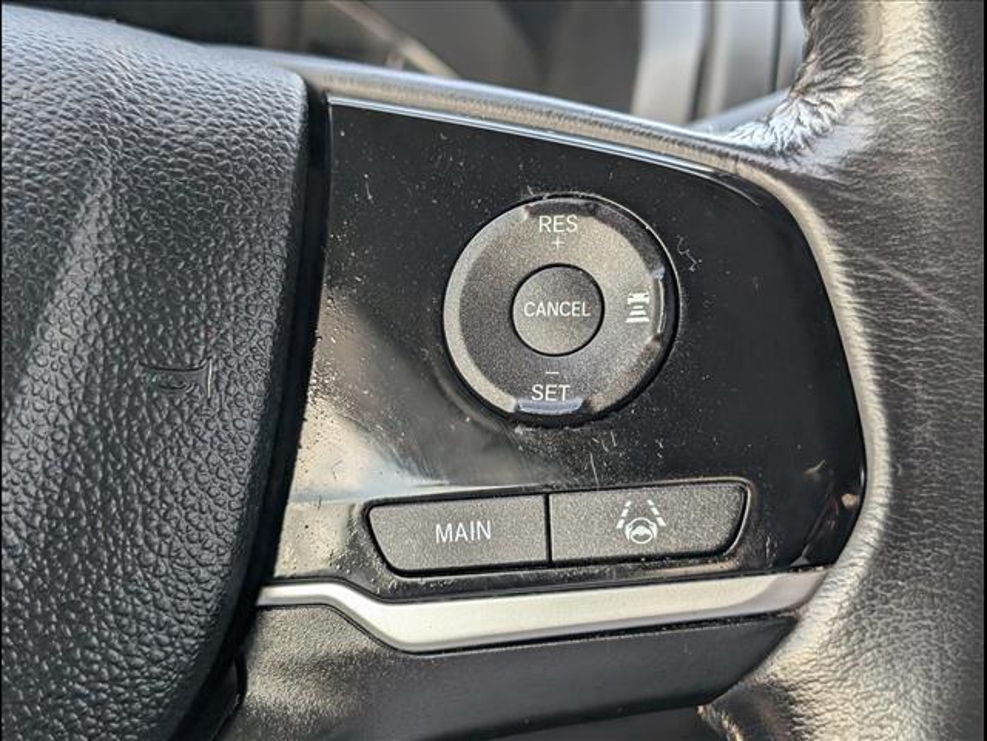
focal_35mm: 49
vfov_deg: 29.7
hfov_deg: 38.9
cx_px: 494
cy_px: 370
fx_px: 1397
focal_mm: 6.9
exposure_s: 1/1000
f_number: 1.68
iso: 229
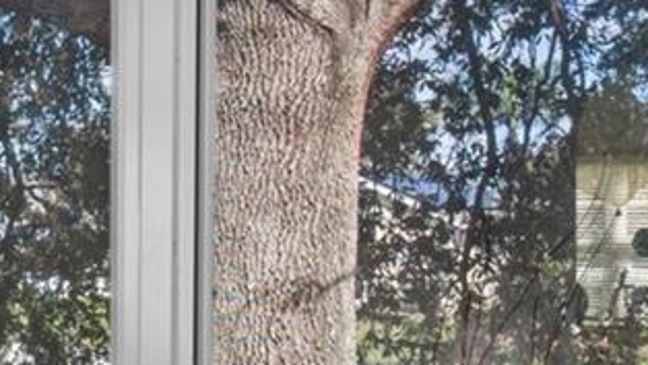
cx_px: -456
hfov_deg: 20.4
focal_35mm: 80
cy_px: 241
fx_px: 1375
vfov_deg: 15.1
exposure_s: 4
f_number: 7.1
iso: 100
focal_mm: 10
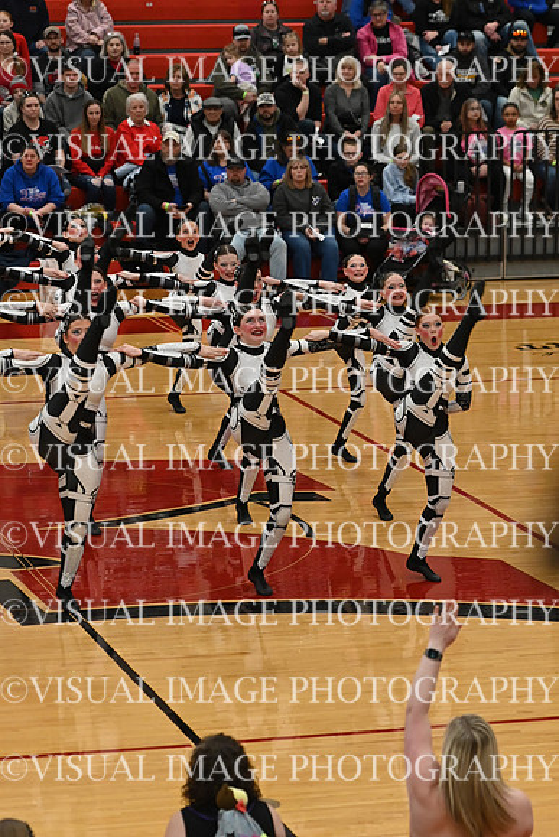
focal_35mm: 135
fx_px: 3142
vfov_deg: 15.2
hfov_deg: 10.2
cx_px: 280
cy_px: 418
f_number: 4
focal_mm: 90
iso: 3200
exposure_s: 1/400
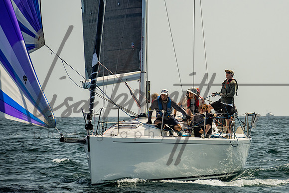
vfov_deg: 4.9
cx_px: 202
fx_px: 2257
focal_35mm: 281
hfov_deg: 7.3
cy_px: 70
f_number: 6.3
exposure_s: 1/1250
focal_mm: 200
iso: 320
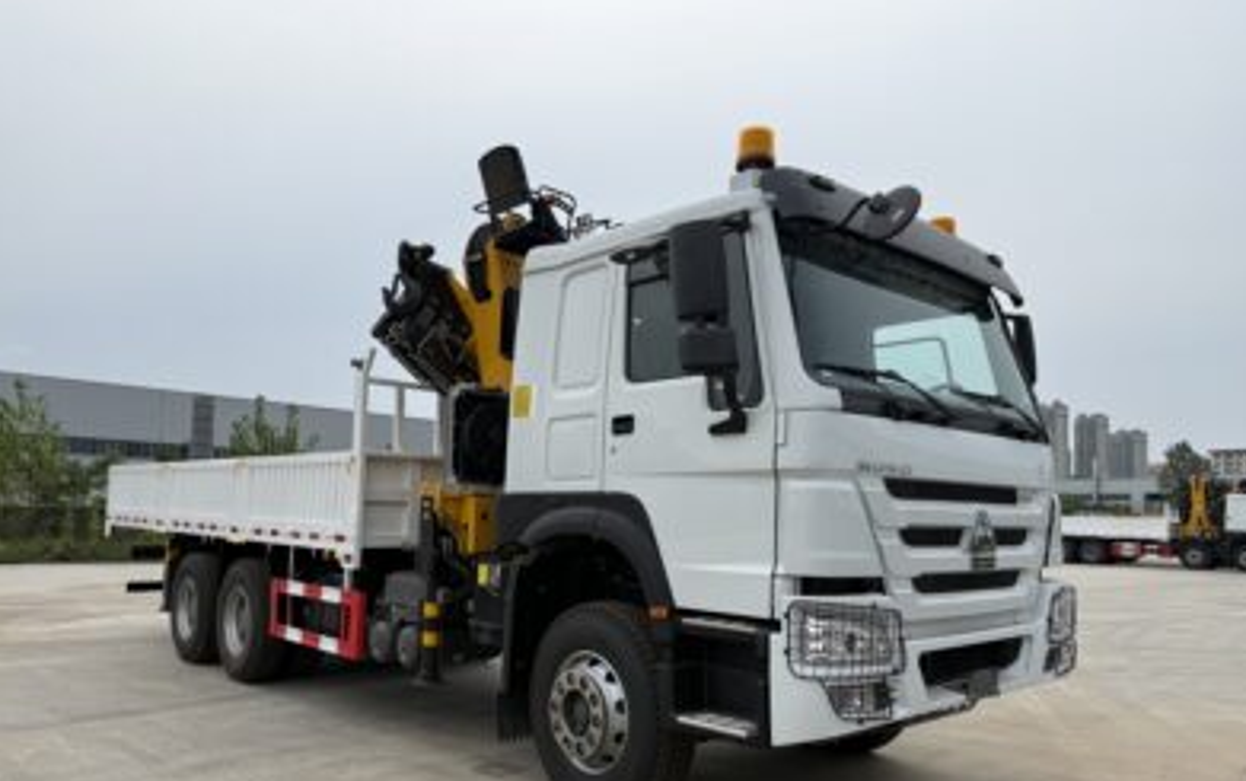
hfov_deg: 70.4
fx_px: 884
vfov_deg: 47.4
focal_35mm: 26
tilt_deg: +2.7
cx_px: 631
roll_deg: -0.3
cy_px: 462
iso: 80
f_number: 1.78
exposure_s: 1/1091
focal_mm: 6.76
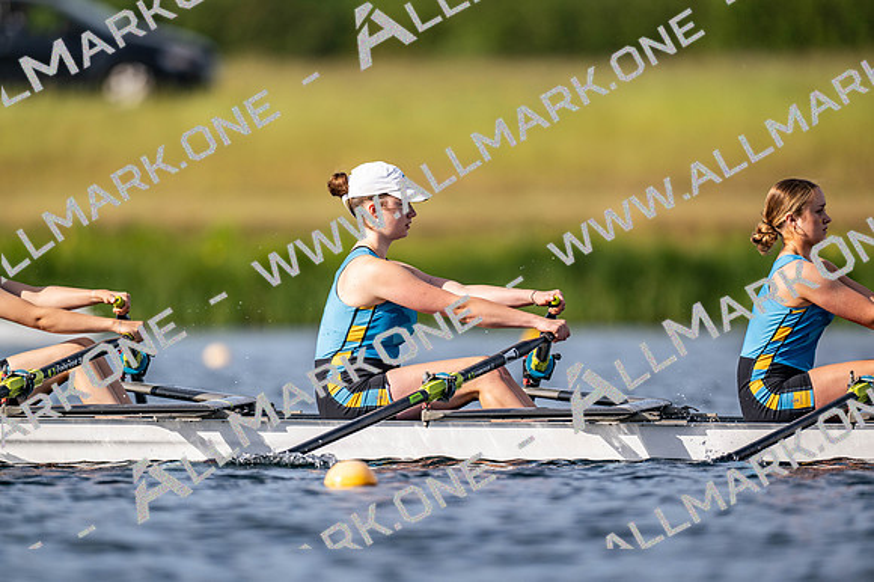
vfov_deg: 2.3
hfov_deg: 3.4
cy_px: 291
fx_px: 14561
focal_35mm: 600
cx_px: 437
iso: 220
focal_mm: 600
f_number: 4
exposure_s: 1/2500
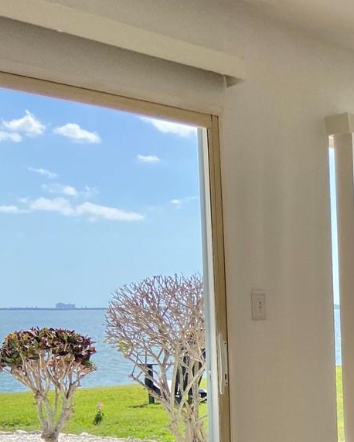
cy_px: 368
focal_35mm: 71
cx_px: 553
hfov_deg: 18.7
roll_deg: +0.4
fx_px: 929
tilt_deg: -4.5
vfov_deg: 26.2
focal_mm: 4.25
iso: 32
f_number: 1.8
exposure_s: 1/606
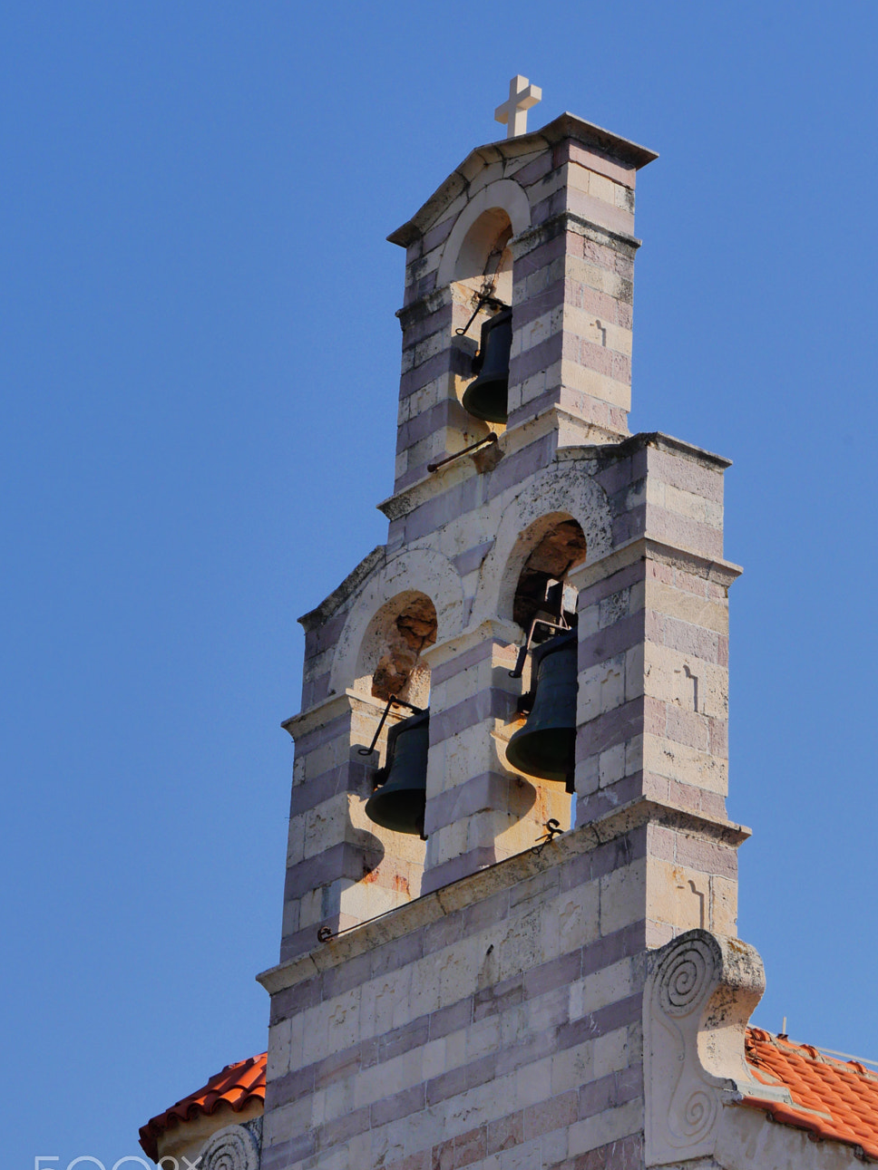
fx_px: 3856
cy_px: 571
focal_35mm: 114
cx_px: 522
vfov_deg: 17.3
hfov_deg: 13.0
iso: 800
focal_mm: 46
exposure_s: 1/500
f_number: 9
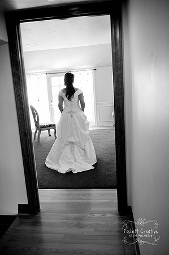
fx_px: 205
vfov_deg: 63.7
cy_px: 128
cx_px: 84
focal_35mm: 29
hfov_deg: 44.9
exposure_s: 1/160
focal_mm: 29
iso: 400
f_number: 2.8
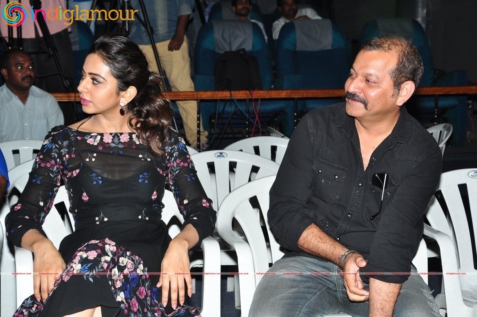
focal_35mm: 78
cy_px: 158
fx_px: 1032
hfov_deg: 26.0
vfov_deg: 17.4
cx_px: 238
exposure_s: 1/125
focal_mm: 52
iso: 400
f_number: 8
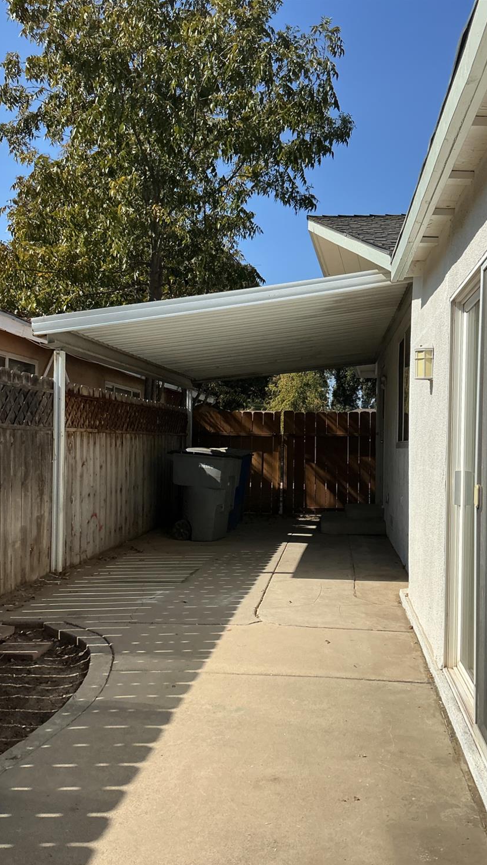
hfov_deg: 36.6
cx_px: 289
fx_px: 735
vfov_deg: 61.0
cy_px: 437
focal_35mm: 32
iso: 25
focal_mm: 3
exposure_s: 1/3125
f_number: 1.8
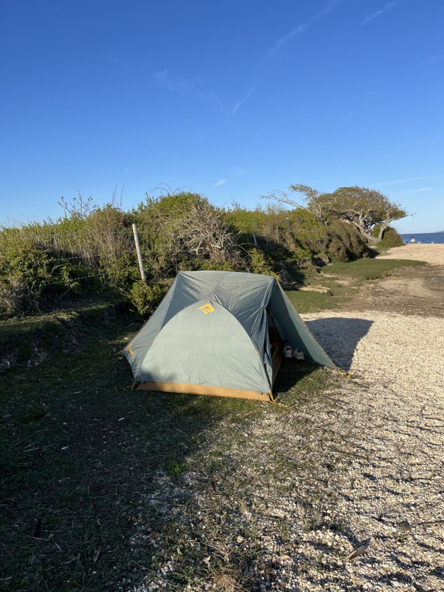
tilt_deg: -7.8
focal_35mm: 26
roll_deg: +2.0
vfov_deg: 67.3
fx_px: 445
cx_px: 222
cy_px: 296
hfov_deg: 53.1
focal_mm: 5.1
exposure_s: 1/2755
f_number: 1.6
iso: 50
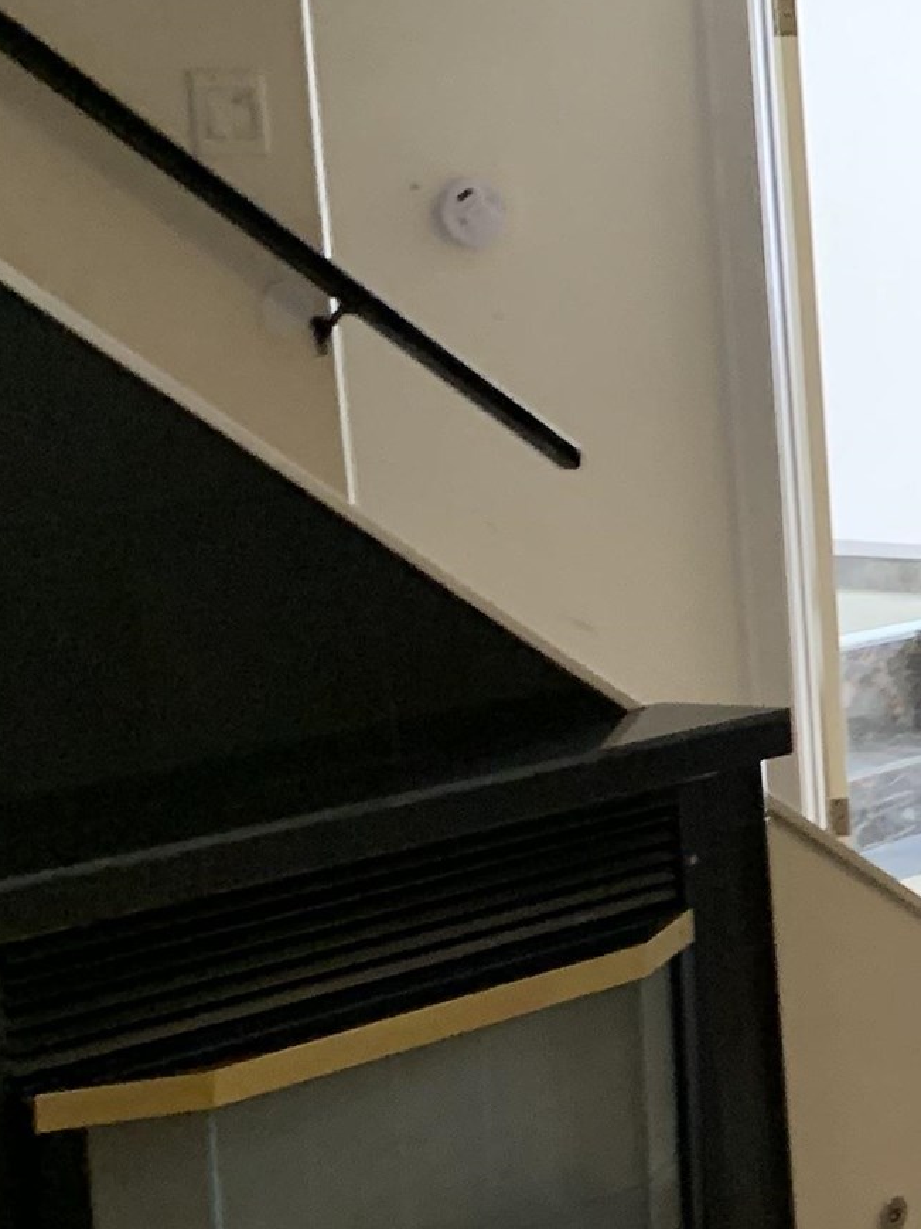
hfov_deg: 14.1
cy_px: 663
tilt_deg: -10.2
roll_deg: +2.3
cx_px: 1713
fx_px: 3264
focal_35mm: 92
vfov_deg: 21.3
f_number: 1.8
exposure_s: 1/60
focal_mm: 4.25
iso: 250
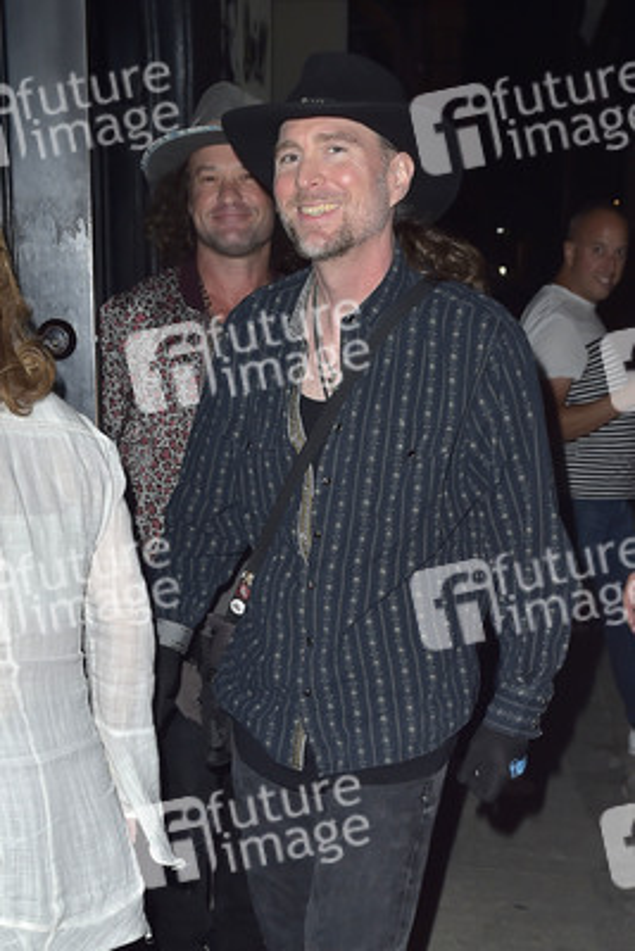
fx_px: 846
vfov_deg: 58.7
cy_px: 476
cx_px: 318
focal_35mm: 32
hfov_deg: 41.1
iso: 400
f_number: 6.3
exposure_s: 1/250
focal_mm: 32
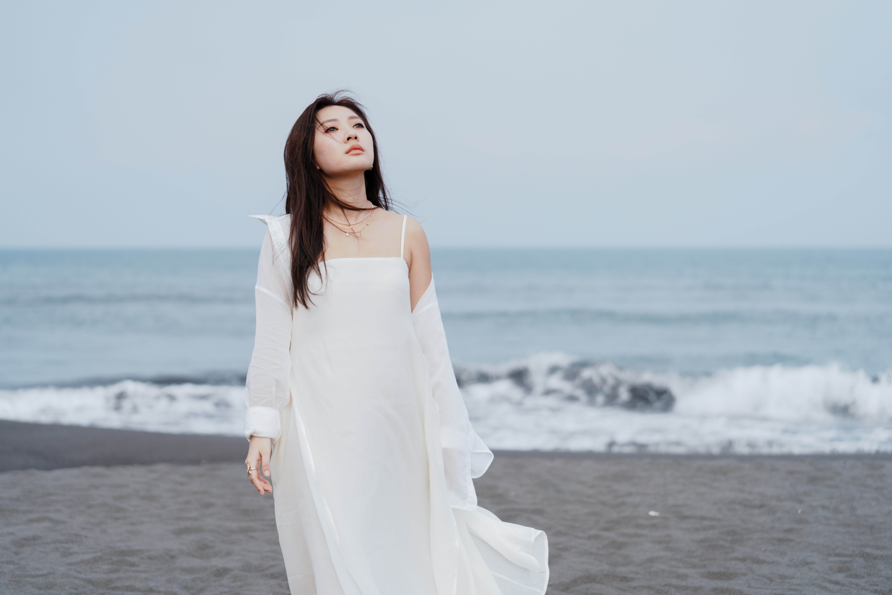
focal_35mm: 70
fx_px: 1734
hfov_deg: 28.8
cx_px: 446
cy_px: 298
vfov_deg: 19.5
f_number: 2.8
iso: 160
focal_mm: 70
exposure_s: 1/1250
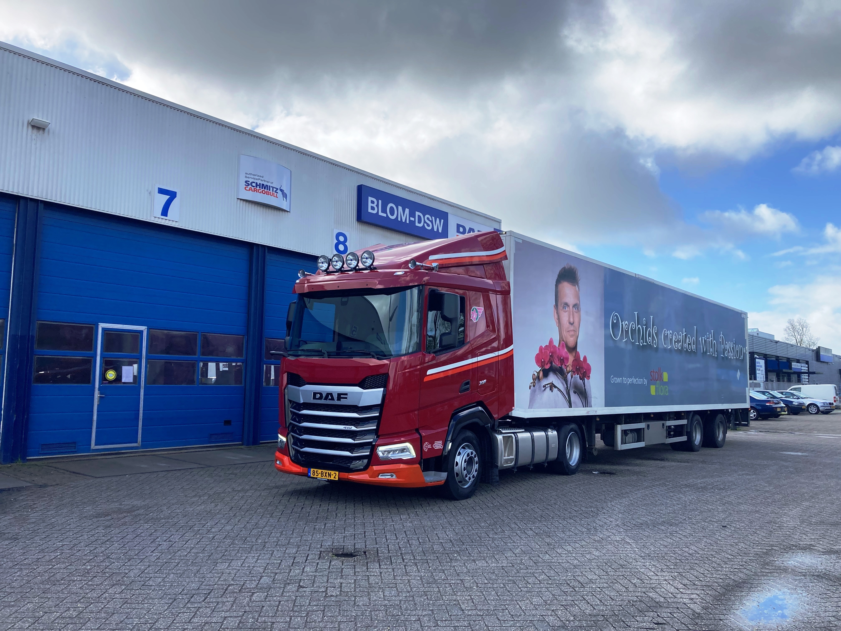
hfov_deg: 63.4
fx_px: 680
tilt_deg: +4.6
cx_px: 420
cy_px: 316
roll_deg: -1.7
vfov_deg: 49.7
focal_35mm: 28
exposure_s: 1/1548
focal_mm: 3.99
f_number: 1.8
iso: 20
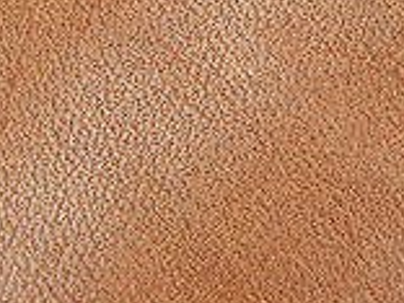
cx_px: 616
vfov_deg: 6.1
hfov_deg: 8.0
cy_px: -5
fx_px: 2824
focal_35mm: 242
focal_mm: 10.6
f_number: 4
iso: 200
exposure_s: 1/5.4
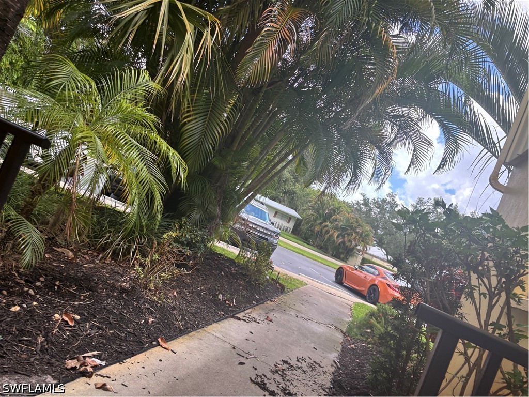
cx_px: 264
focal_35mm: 26
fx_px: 397
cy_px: 198
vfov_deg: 53.1
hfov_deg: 67.3
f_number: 1.6
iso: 50
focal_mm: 5.96
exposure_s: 1/374
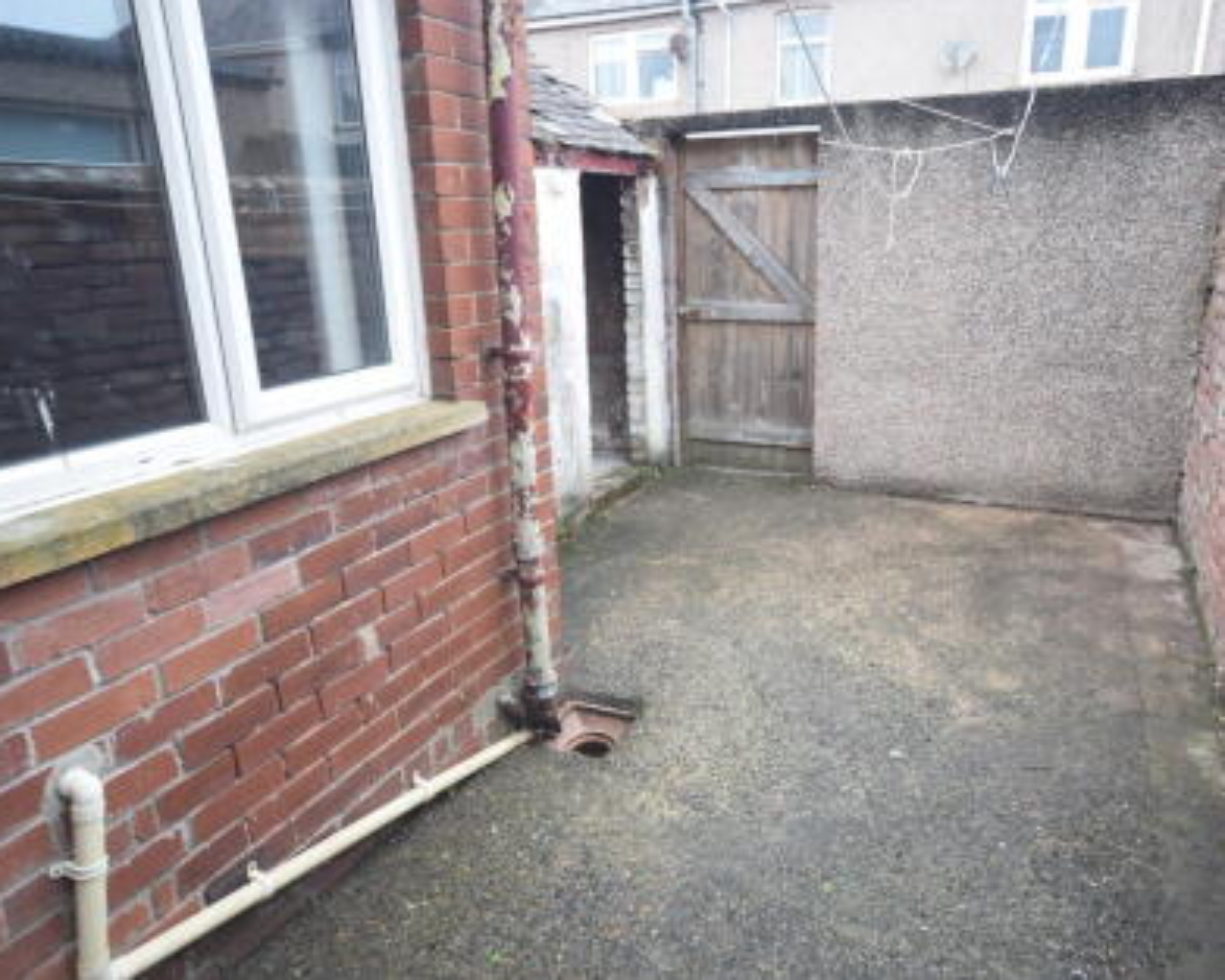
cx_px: 680
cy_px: 487
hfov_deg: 70.1
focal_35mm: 24
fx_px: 870
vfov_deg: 58.8
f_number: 5
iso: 400
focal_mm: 14
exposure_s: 1/100
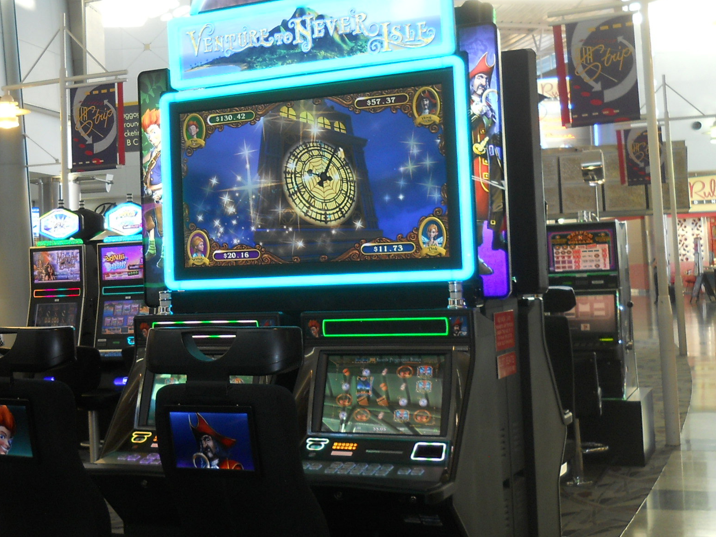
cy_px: 244
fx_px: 1117
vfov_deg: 27.0
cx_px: 251
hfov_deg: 35.3
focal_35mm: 54
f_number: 3.1
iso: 125
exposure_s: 1/30
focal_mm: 6.72
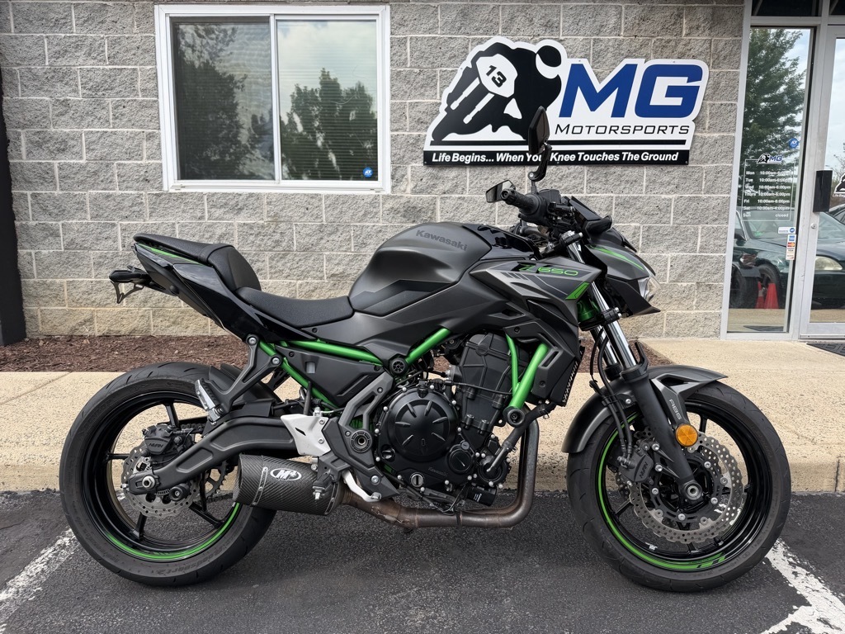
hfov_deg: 71.6
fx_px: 586
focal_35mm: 24
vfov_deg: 56.8
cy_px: 317
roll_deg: +0.6
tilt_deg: -9.5
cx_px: 422
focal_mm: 6.76
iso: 80
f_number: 1.78
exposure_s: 1/1522
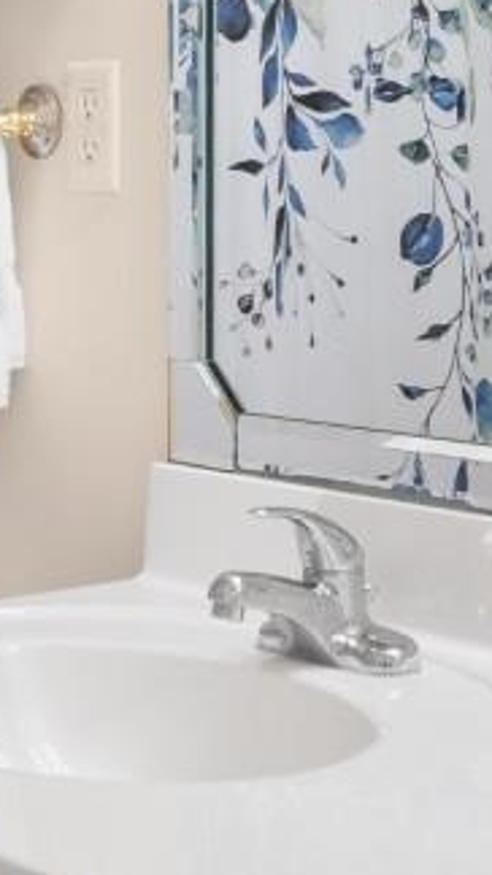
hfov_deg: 13.6
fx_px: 2066
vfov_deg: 23.6
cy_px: 170
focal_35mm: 89
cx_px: 246
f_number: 4.8
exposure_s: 1/4
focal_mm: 11.5
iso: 100
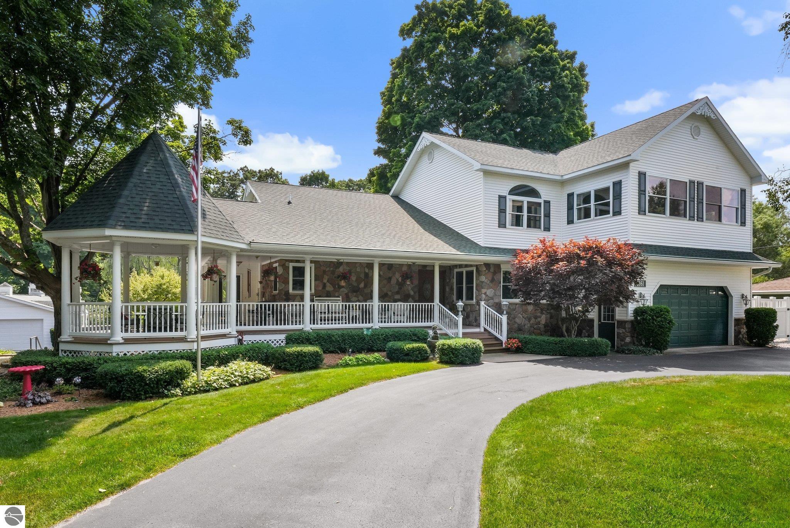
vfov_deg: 59.3
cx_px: 395
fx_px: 463
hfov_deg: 80.9
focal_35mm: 21
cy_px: 264
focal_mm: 21.1
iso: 2000
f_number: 22
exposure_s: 1/60
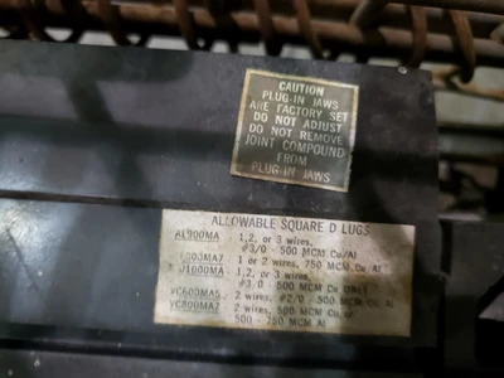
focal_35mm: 26
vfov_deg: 53.1
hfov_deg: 67.3
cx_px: 252
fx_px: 379
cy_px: 189
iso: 400
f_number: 1.5
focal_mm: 4.3
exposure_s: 1/10
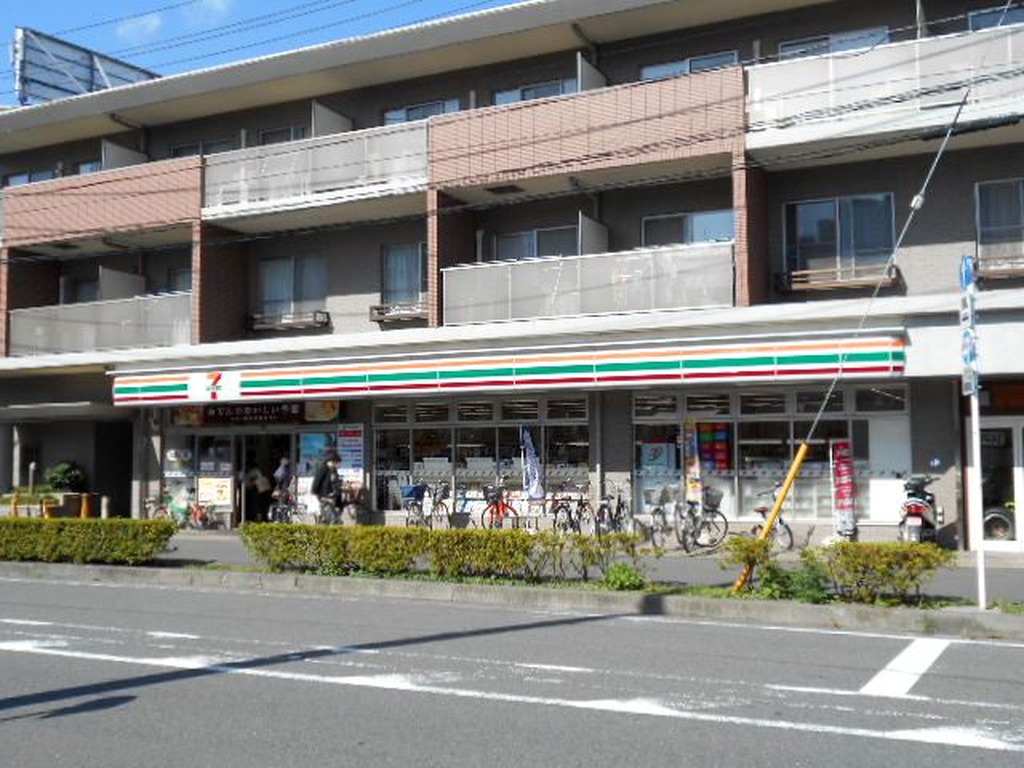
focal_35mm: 39
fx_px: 1154
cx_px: 512
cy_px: 384
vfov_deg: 36.8
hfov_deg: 47.9
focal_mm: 6.7
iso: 80
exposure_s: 1/800
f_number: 3.9
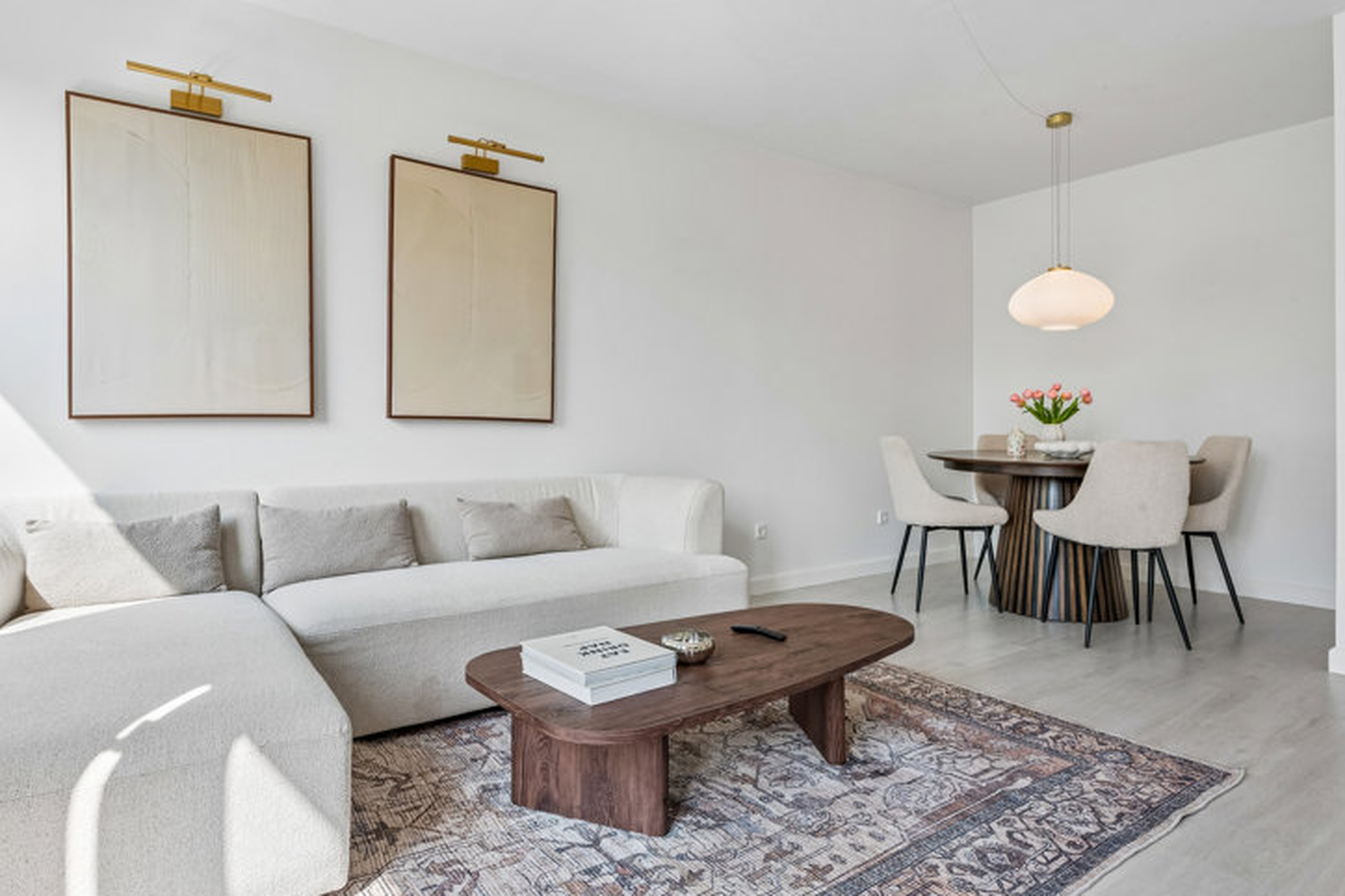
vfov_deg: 59.4
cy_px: 451
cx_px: 620
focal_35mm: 21
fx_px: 784
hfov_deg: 81.1
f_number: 13
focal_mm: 19
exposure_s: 1/50
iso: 400
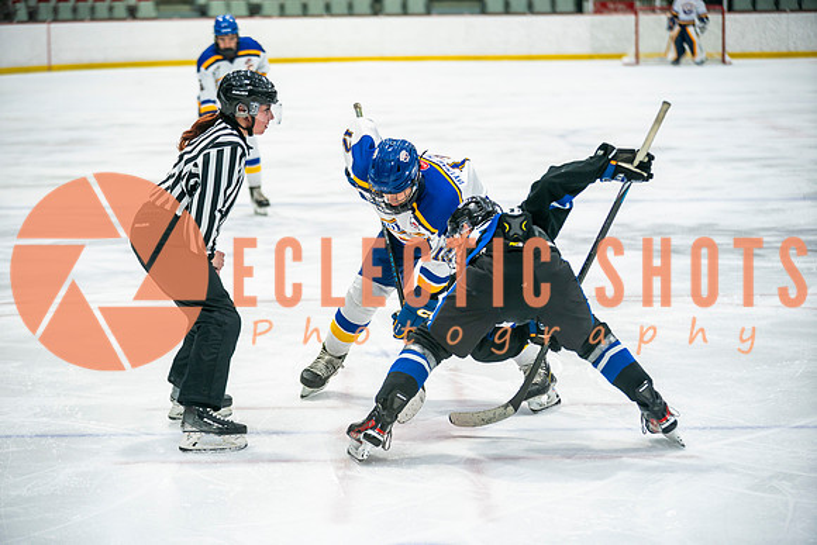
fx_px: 2610
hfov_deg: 17.8
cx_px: 408
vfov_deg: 11.9
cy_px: 272
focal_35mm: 115
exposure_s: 1/640
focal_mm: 115
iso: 640
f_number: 2.8
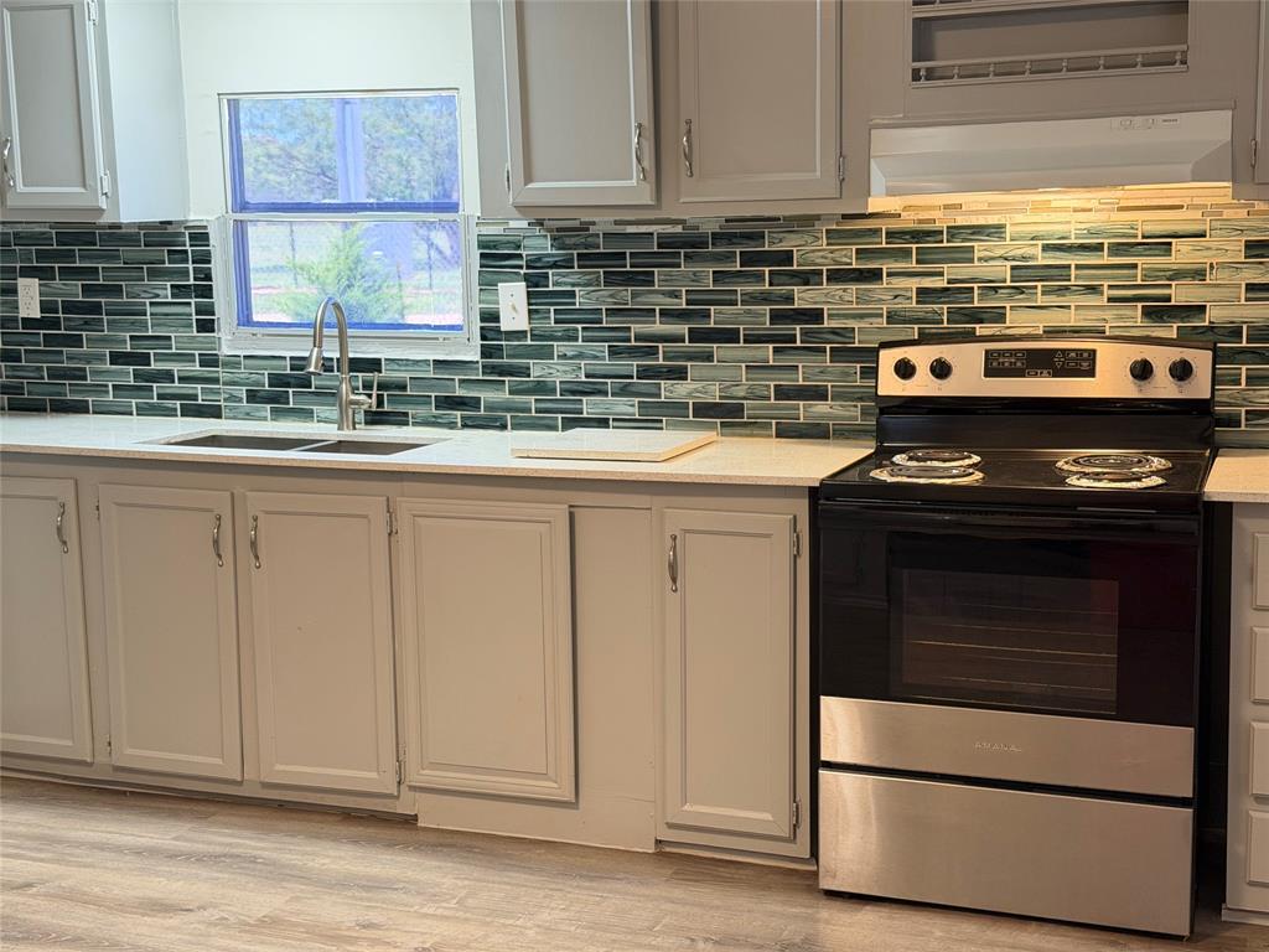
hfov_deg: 39.7
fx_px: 1760
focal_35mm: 48
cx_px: 634
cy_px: 476
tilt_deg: -7.1
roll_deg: +0.3
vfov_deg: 30.3
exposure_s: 1/40
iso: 200
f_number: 1.78
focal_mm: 6.76
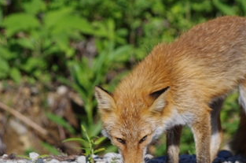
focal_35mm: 544
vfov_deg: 2.5
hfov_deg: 3.8
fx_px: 3708
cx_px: 188
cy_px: 101
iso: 100
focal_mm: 230
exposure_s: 1/320
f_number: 8
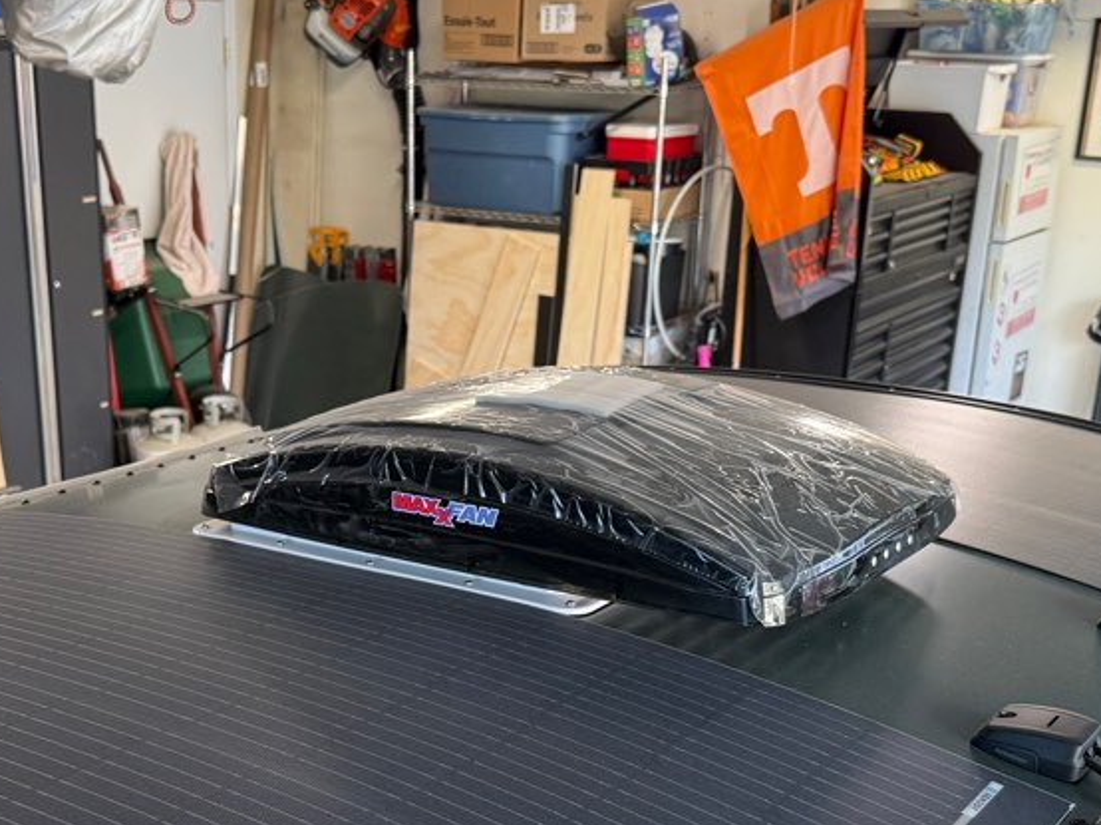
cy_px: 620
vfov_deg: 27.6
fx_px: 1653
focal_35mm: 52
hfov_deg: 36.7
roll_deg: -0.4
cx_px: 431
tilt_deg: -21.0
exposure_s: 1/60
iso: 125
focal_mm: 6.76
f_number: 1.78
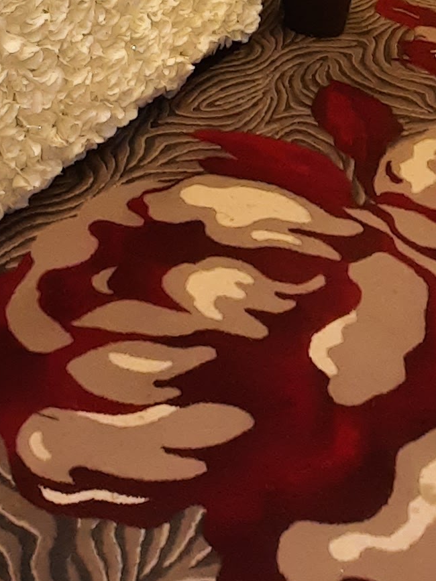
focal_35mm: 60
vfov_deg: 22.8
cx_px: 41
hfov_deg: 23.7
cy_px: -391
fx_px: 1008
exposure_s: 1/50
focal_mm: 1.74
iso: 200
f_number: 2.2
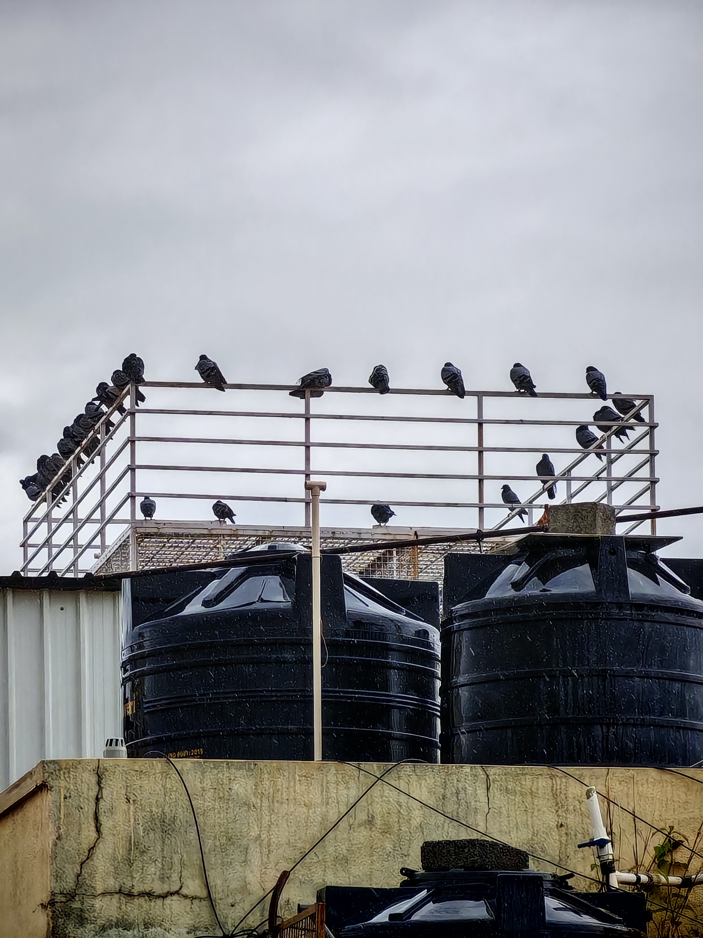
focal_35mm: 221
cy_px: 469
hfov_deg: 6.7
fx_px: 5984
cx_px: 352
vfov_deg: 9.0
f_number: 2.4
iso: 50
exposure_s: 1/770
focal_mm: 8.67
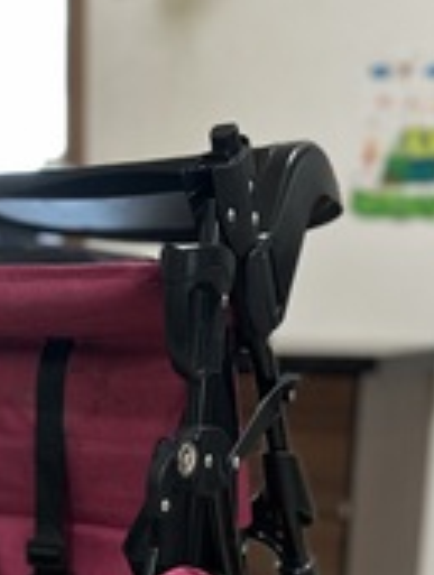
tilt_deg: -13.6
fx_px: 1066
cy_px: 550
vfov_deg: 28.7
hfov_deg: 22.7
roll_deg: -1.6
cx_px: 89
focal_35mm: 64
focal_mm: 6.86
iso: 500
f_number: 1.78
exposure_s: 1/50
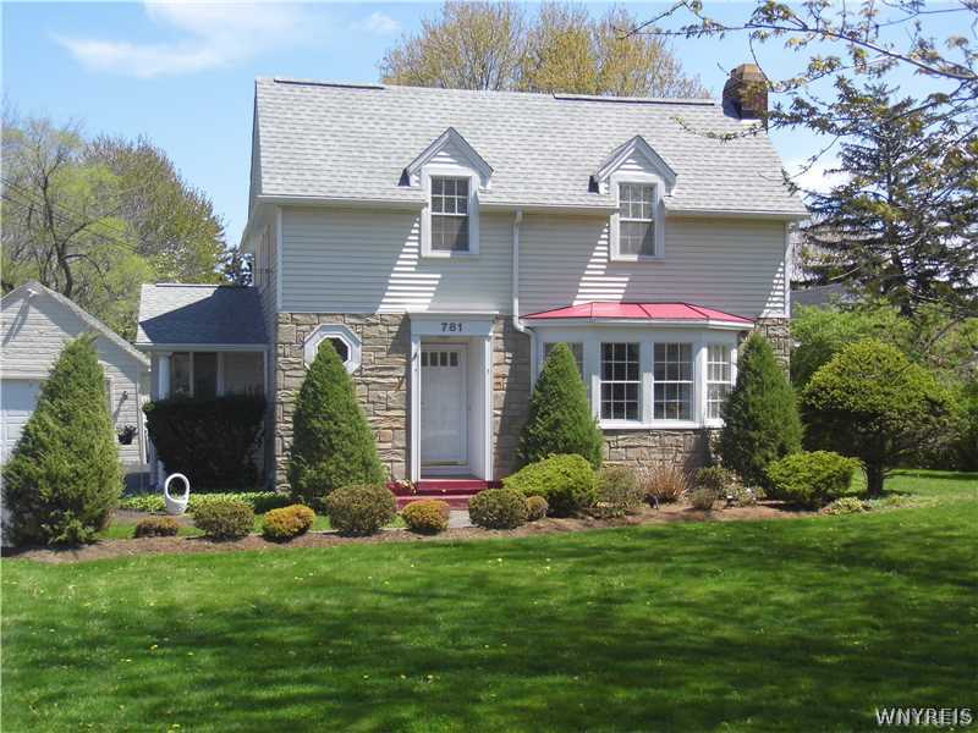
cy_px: 366
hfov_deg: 41.2
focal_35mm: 46
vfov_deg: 31.5
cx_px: 489
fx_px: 1300
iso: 100
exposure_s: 1/800
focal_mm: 8.2
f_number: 3.4
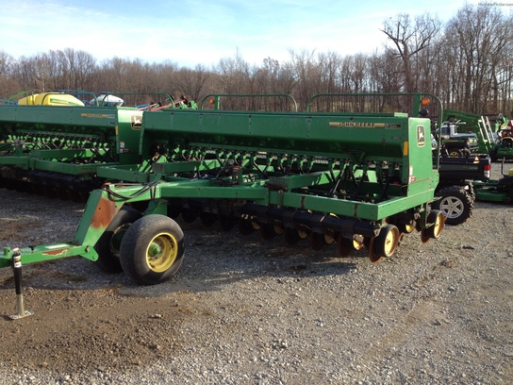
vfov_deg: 40.7
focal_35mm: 35
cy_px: 192
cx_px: 256
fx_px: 519
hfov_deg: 52.6
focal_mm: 4.28
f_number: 2.4
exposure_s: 1/536
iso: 50
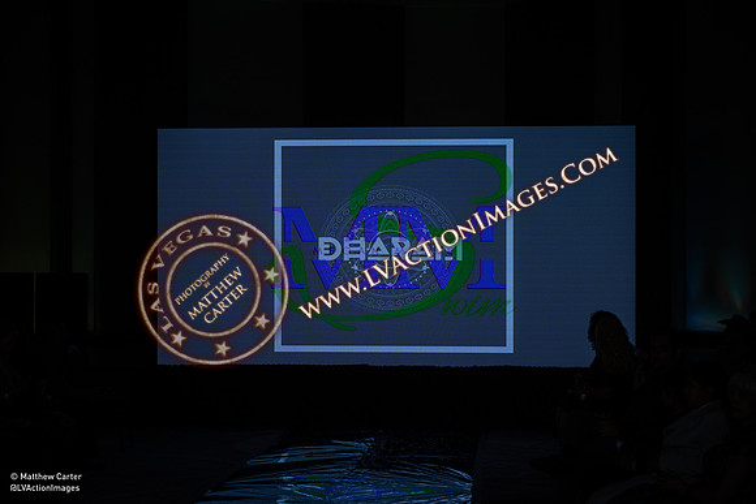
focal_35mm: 72
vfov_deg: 19.0
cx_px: 378
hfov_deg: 28.2
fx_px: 1505
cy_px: 252
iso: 100
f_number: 4
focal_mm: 70
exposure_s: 1/200
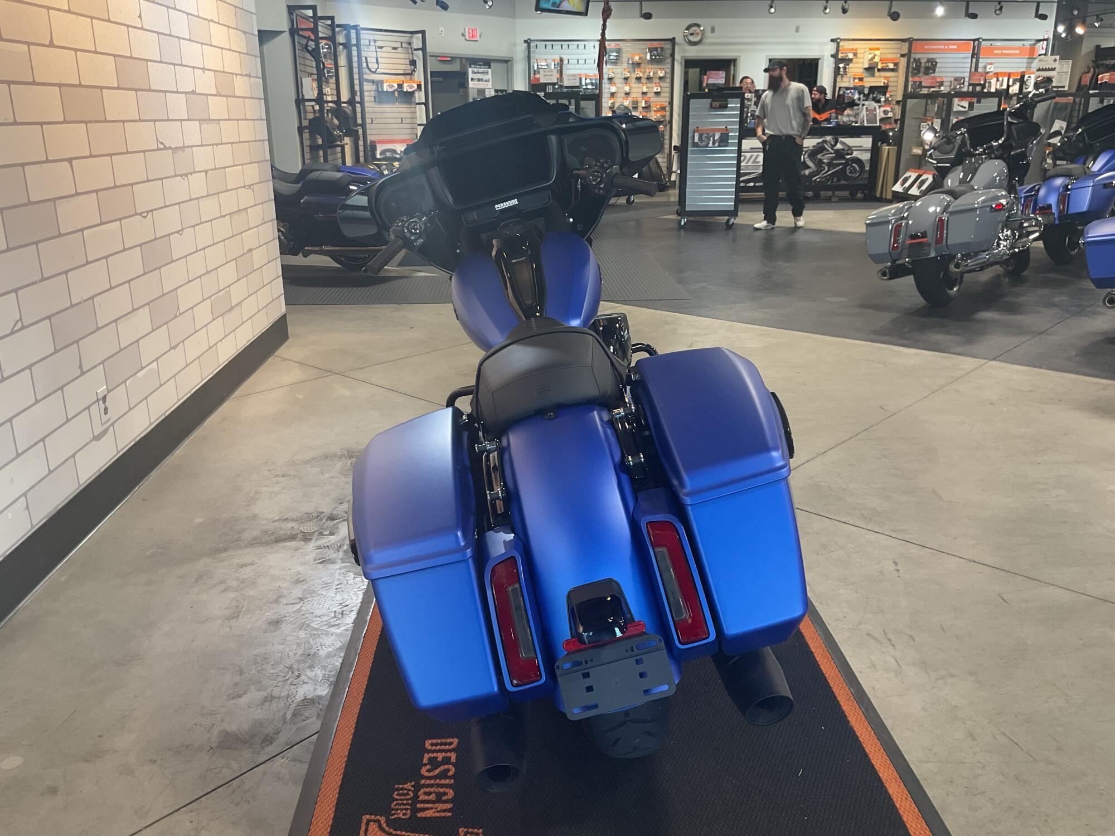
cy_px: 418
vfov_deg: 48.2
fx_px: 934
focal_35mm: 29
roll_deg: +1.6
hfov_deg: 61.7
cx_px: 558
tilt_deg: -19.3
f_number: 1.8
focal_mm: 3
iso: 64
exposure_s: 1/50
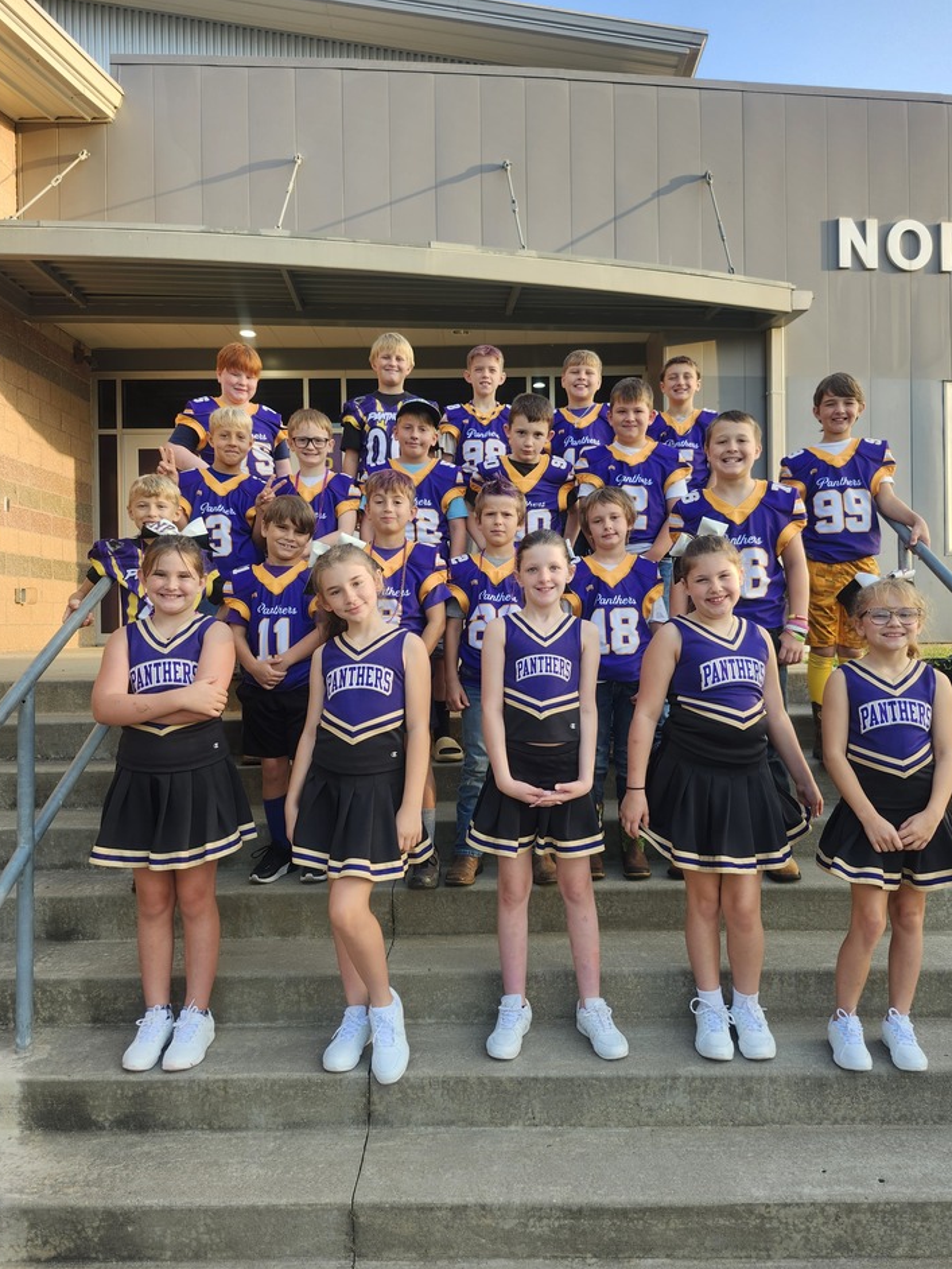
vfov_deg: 69.4
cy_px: 625
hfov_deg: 54.9
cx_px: 500
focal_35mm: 25
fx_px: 916
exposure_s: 1/180
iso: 32
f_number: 1.8
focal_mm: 5.54
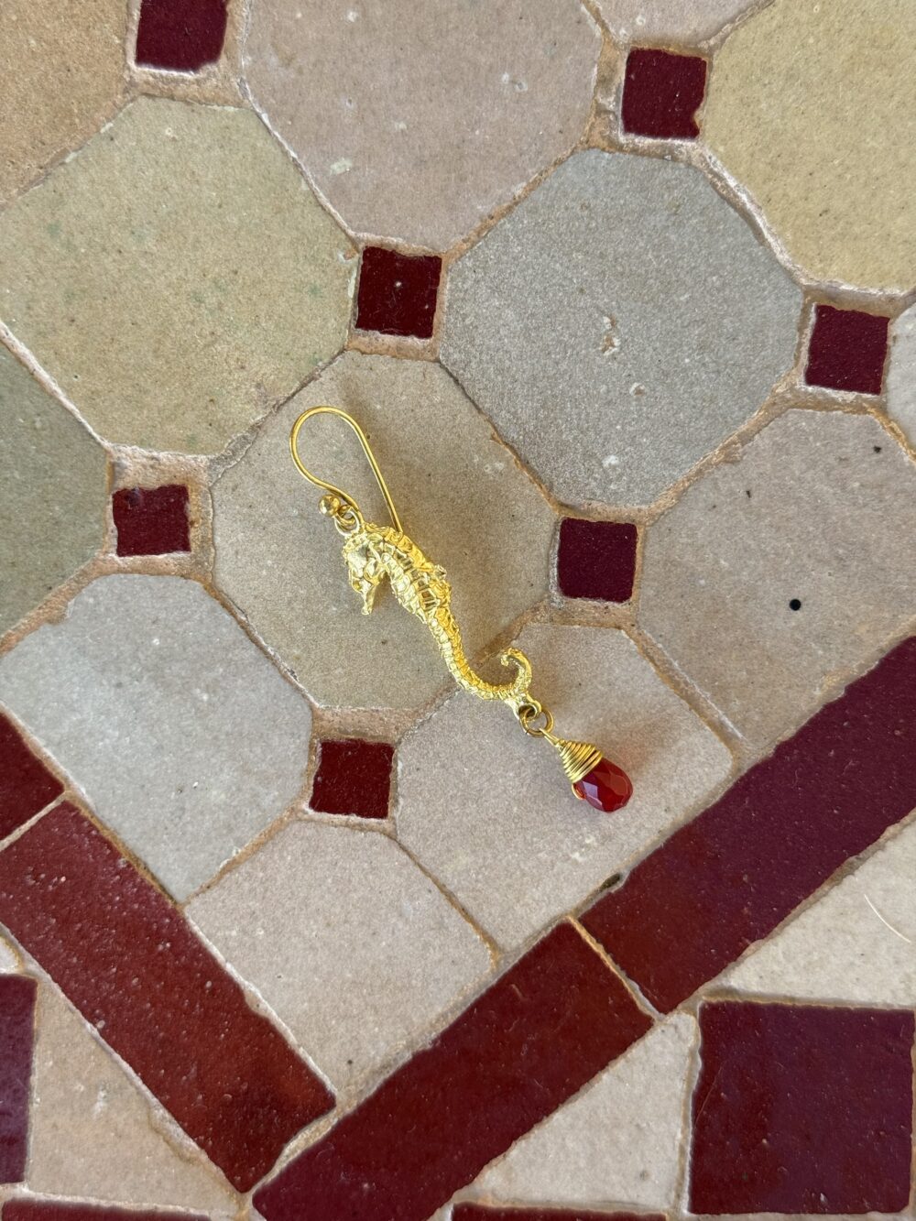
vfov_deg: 39.7
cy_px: 610
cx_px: 458
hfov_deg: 30.3
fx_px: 1693
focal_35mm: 48
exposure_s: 1/503
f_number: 1.78
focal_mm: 6.76
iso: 64
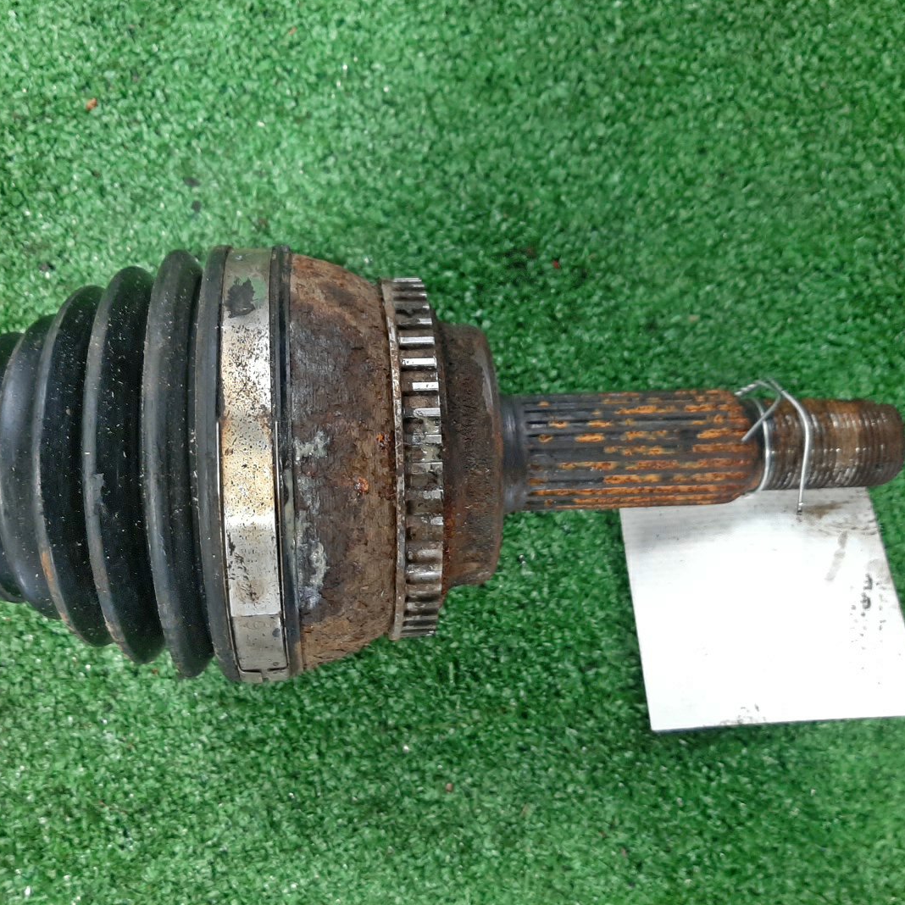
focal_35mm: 31
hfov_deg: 52.4
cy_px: 455
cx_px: 395
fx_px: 917
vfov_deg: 52.5
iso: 170
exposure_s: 1/25
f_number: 1.7
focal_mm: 3.93
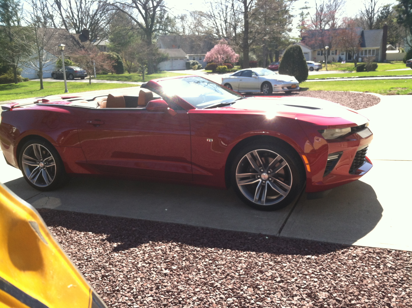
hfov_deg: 52.7
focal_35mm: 35
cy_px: 154
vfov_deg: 40.6
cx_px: 206
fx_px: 416
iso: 80
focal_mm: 3.85
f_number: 2.8
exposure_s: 1/380
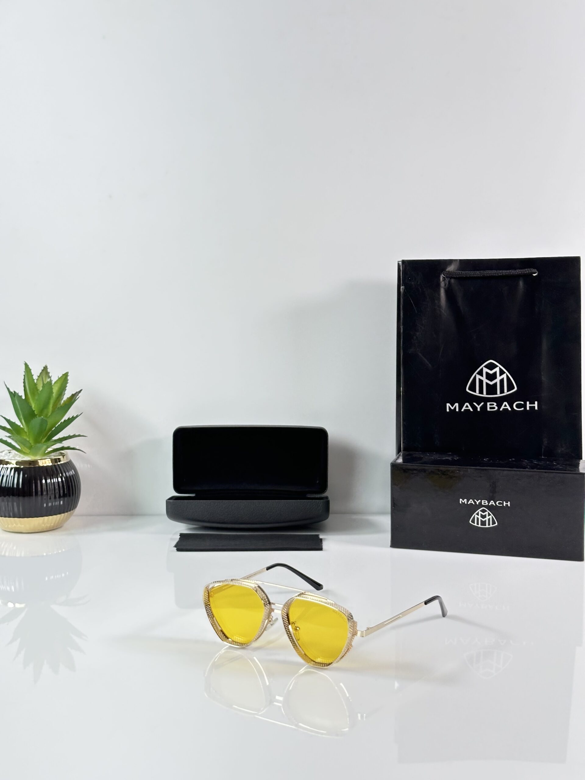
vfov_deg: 39.7
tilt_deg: -7.4
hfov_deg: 30.3
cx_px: 292
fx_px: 1082
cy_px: 390
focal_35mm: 48
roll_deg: +0.6
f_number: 1.78
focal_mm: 6.86
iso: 50
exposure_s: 1/50
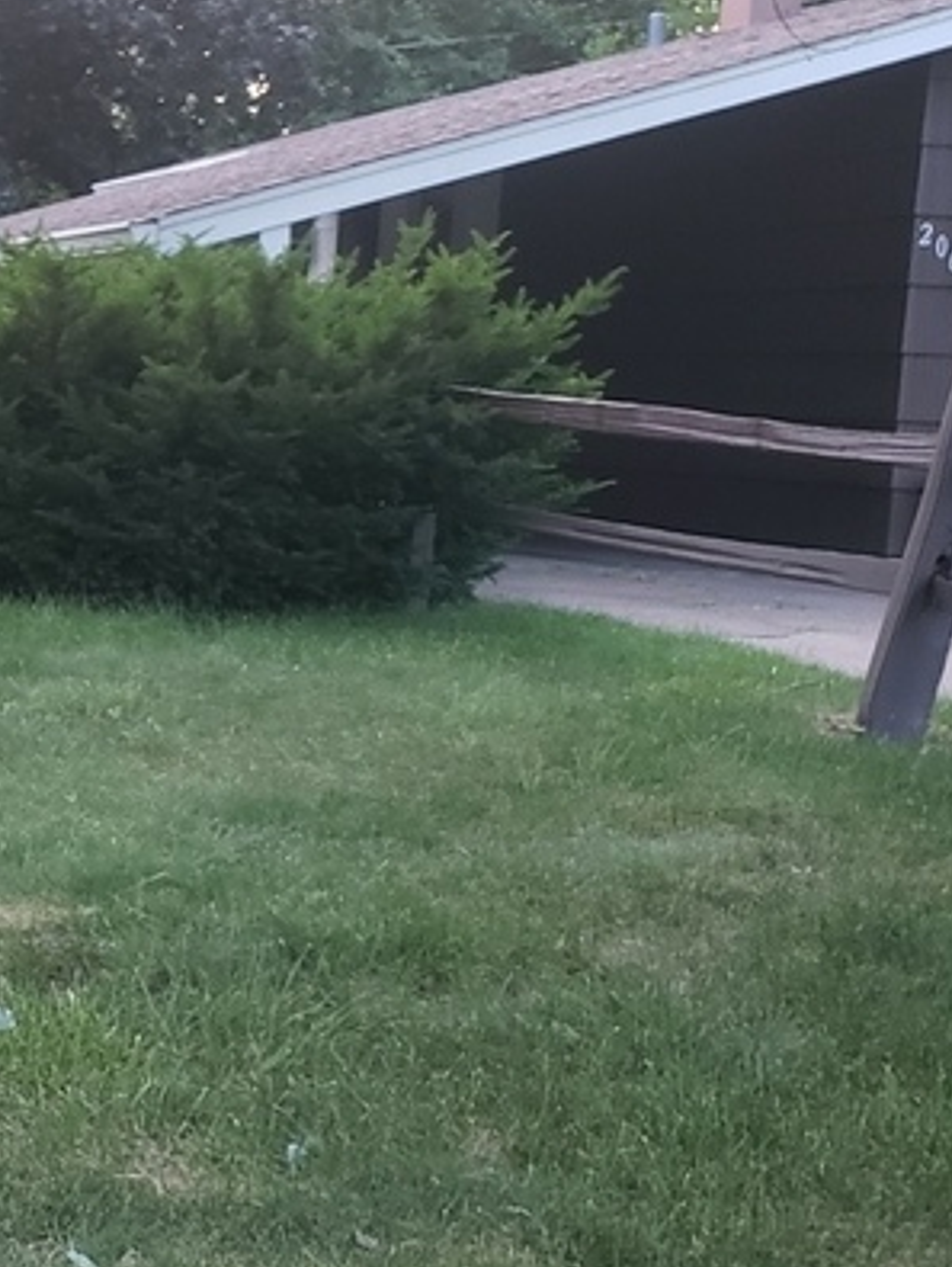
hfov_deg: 19.3
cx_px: -244
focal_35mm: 71
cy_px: 725
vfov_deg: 27.3
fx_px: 2599
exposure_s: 1/34
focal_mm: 4.3
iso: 250
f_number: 1.5
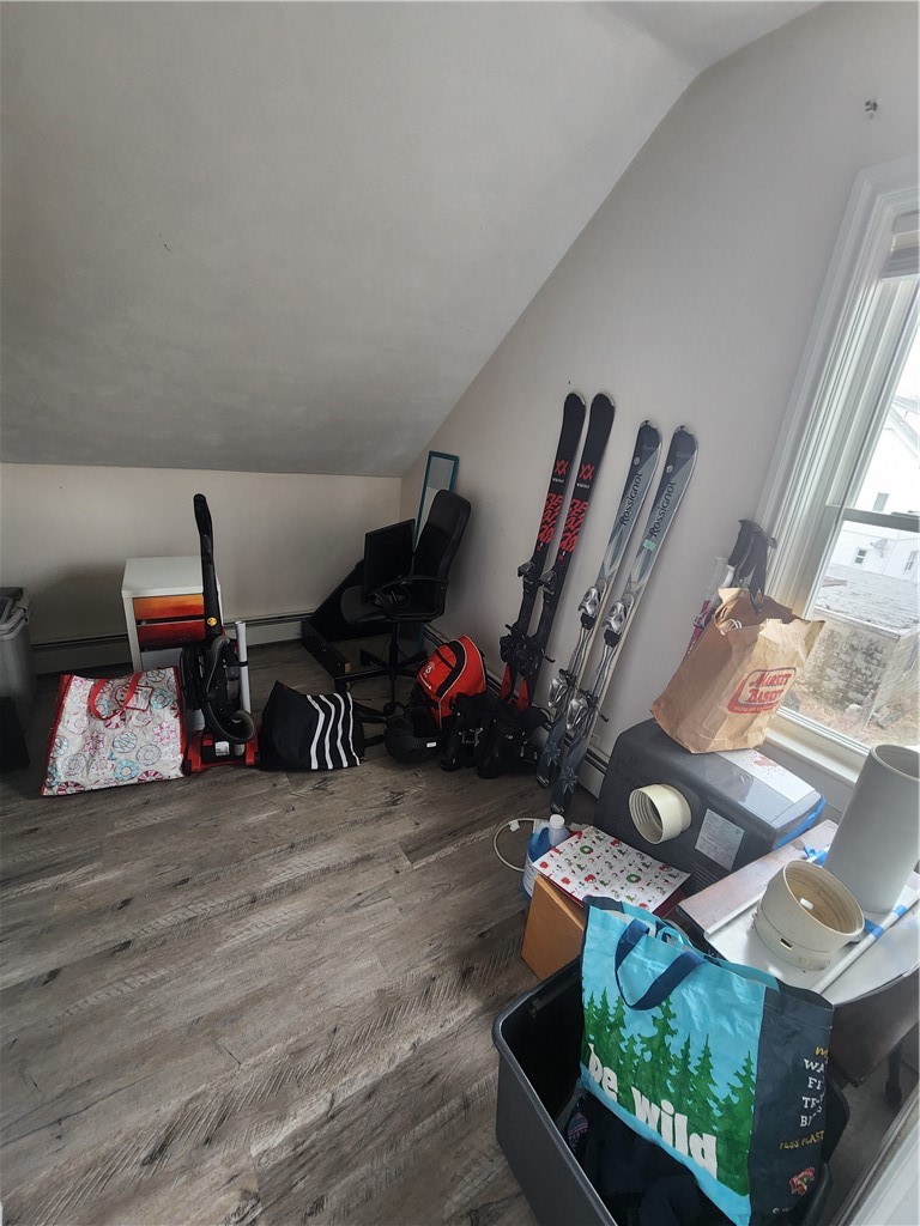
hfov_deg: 89.9
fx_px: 461
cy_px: 613
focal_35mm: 13
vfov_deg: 106.2
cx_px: 460
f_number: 2.2
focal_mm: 2.2
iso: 200
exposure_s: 1/60
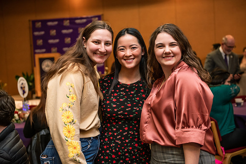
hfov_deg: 36.2
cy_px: 82
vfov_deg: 24.6
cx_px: 123
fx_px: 376
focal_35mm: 55
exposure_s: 1/125
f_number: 3.2
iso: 1250
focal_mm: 55
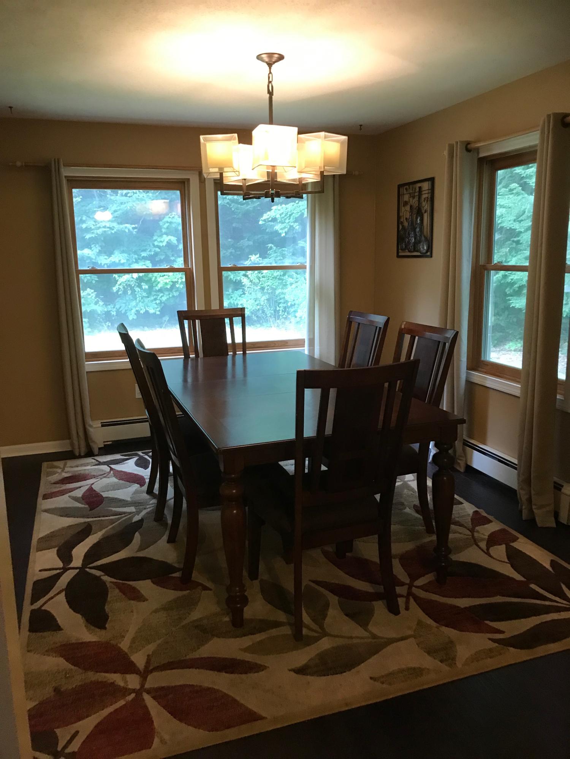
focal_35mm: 28
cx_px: 285
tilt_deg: -8.7
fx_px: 615
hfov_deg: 49.7
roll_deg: +0.0
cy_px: 380
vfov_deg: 63.4
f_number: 1.8
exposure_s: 1/15
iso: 80
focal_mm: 3.99
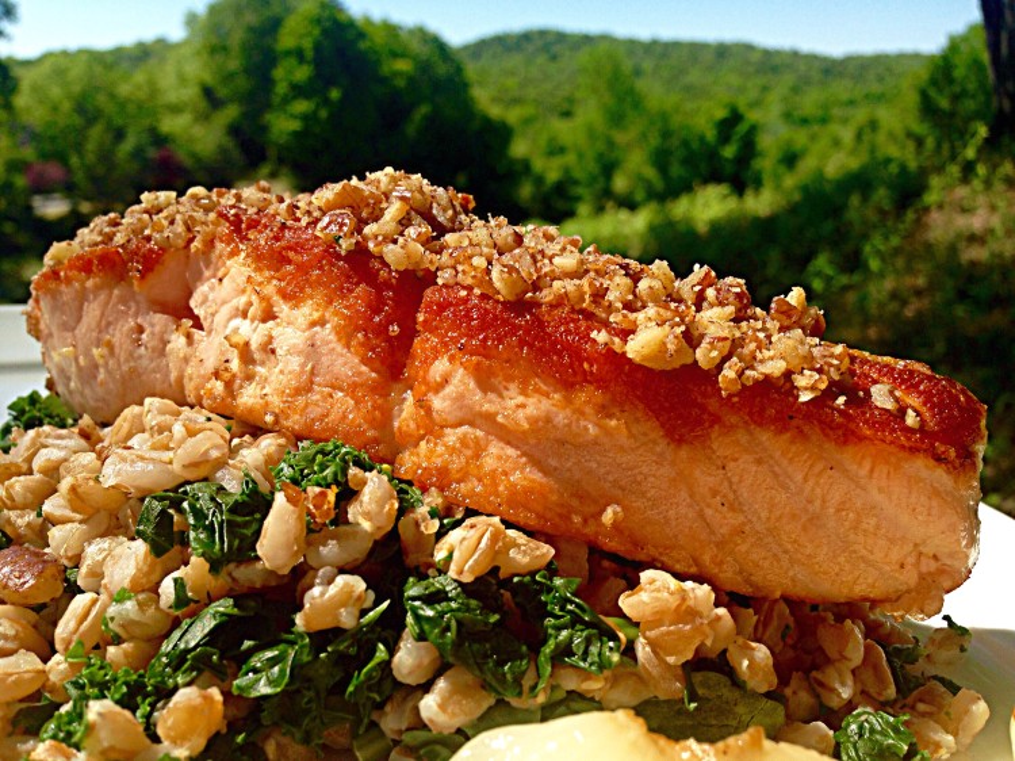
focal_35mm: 33
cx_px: 508
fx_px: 967
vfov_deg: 42.9
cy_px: 380
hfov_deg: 55.4
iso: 50
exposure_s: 1/847
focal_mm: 4.12
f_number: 2.4
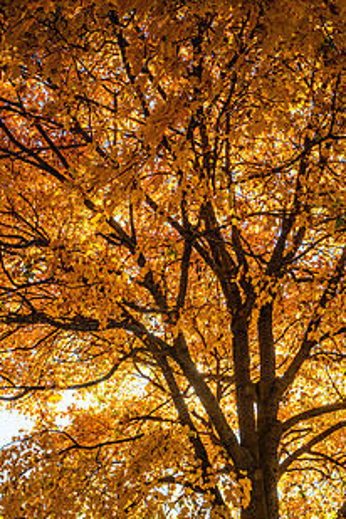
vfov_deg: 38.5
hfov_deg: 26.5
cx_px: 160
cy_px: 344
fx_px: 735
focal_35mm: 51
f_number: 11
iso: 160
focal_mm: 35
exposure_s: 1/100
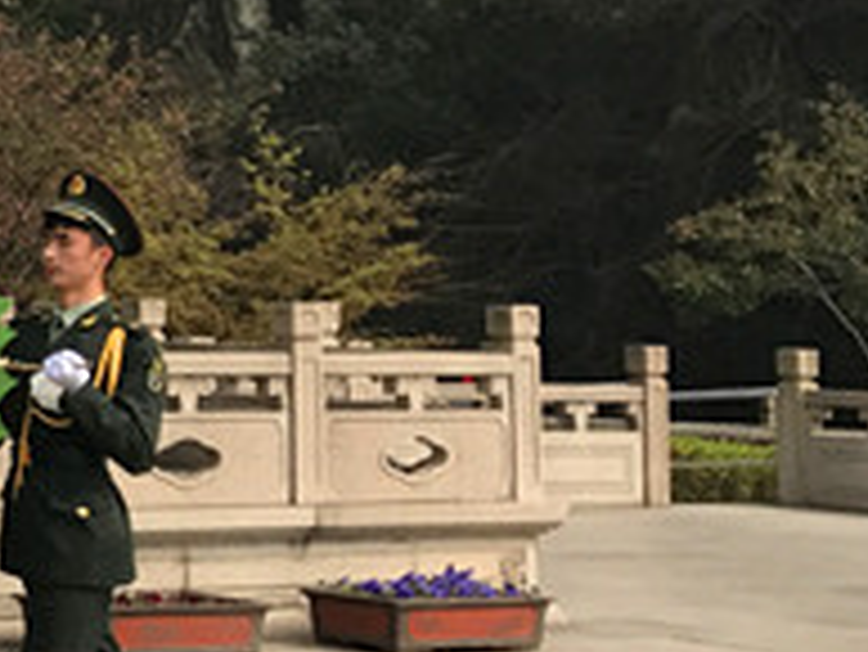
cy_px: 76
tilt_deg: +3.2
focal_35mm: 116
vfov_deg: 12.7
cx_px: -810
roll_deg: -1.2
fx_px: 2911
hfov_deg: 14.4
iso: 20
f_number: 1.8
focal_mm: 3.99
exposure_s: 1/2283
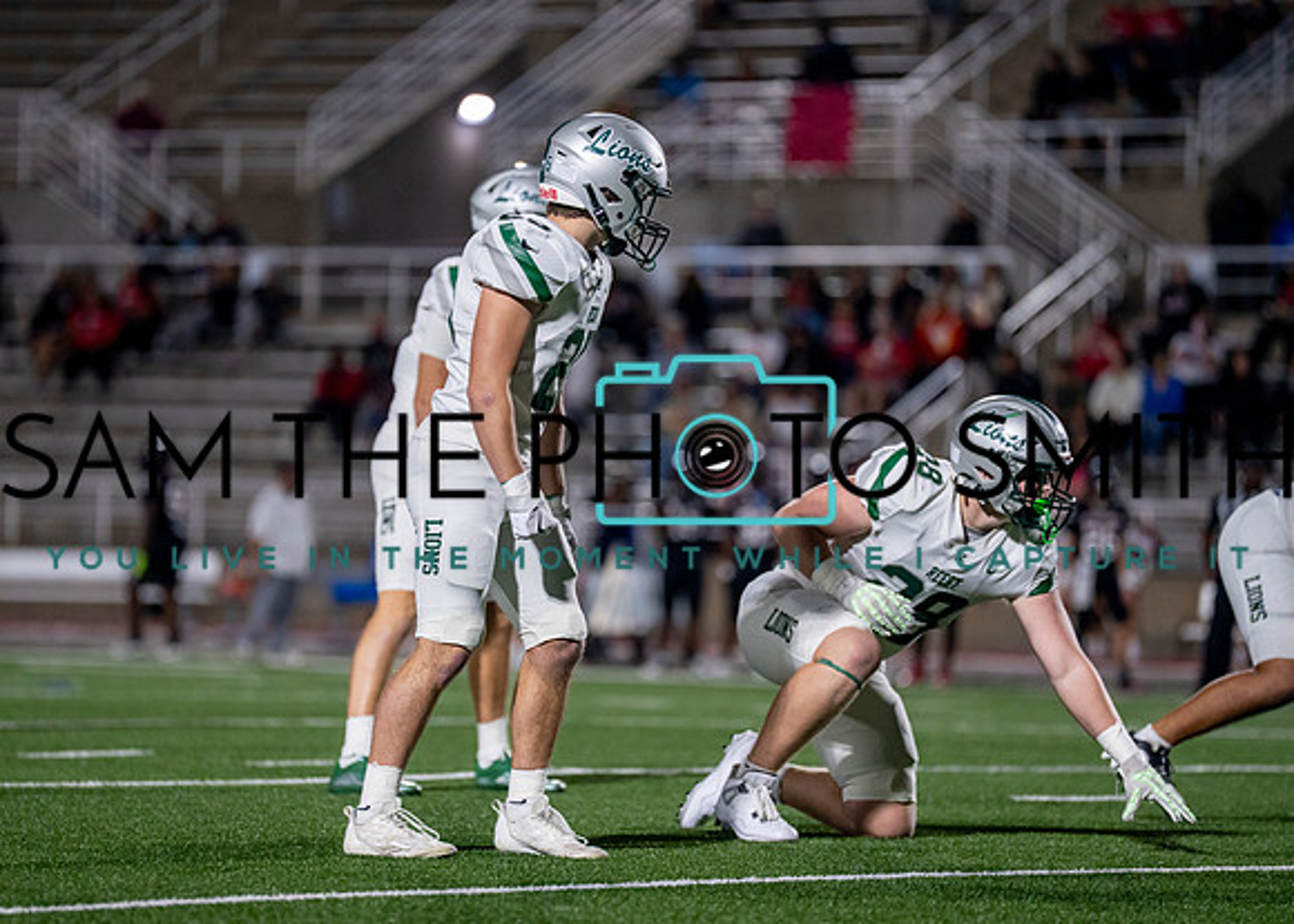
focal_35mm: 225
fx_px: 8257
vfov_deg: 6.4
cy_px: 486
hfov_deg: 9.0
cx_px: 557
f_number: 2.8
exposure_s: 1/1250
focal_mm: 200
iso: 2500
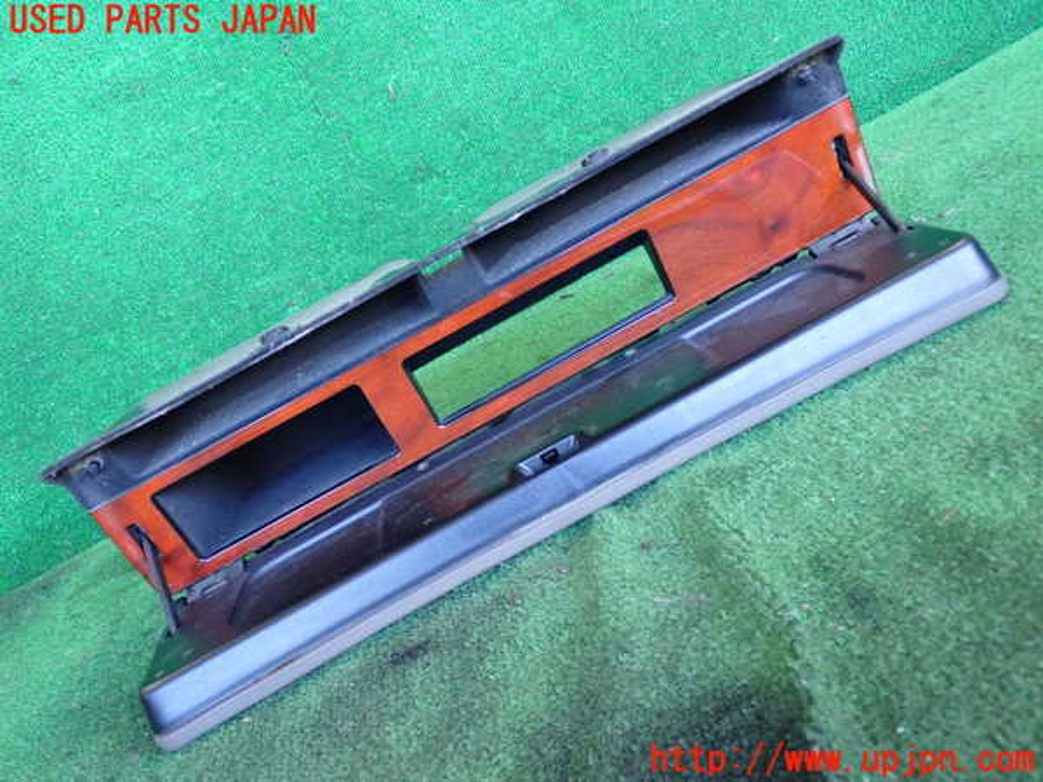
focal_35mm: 36
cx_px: 522
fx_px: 1085
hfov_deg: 51.4
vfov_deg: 39.7
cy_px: 391
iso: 1000
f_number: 2.5
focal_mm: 6.37
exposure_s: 1/125
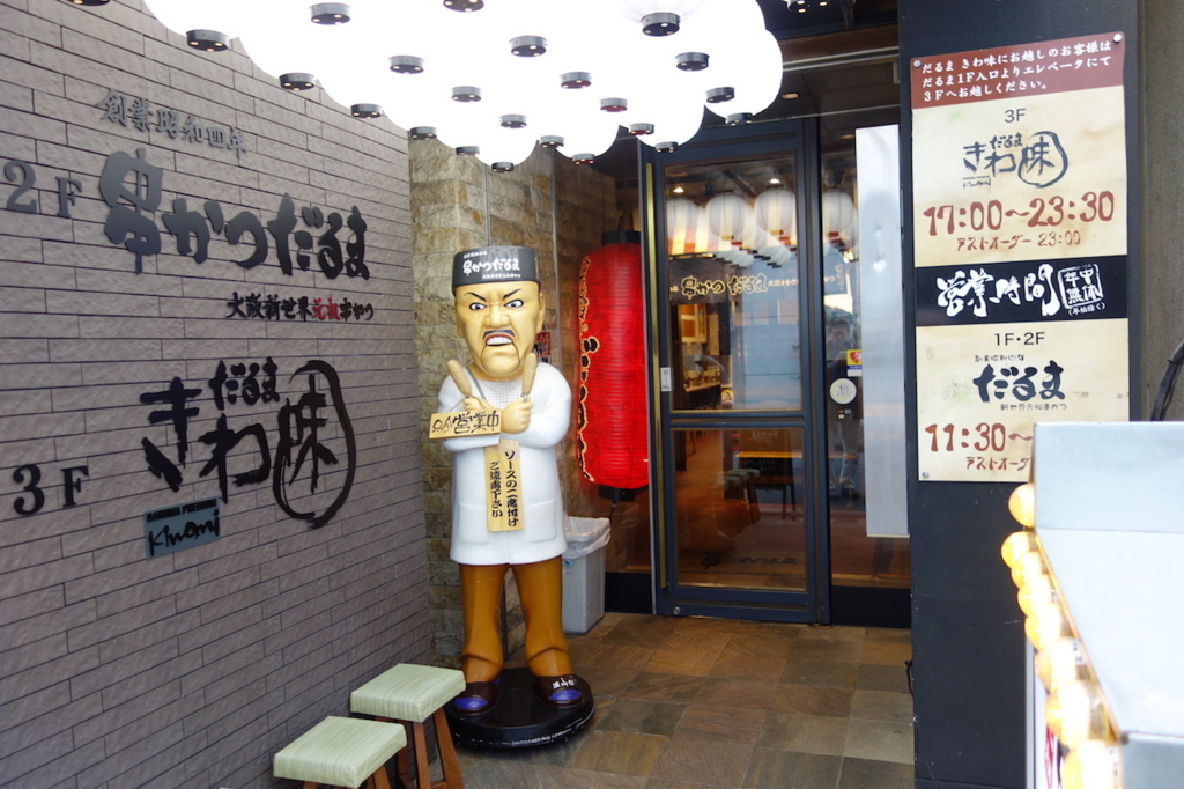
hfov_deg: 65.5
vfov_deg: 46.4
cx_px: 592
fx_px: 921
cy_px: 394
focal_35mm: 28
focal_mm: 10.4
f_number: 1.8
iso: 125
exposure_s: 1/60
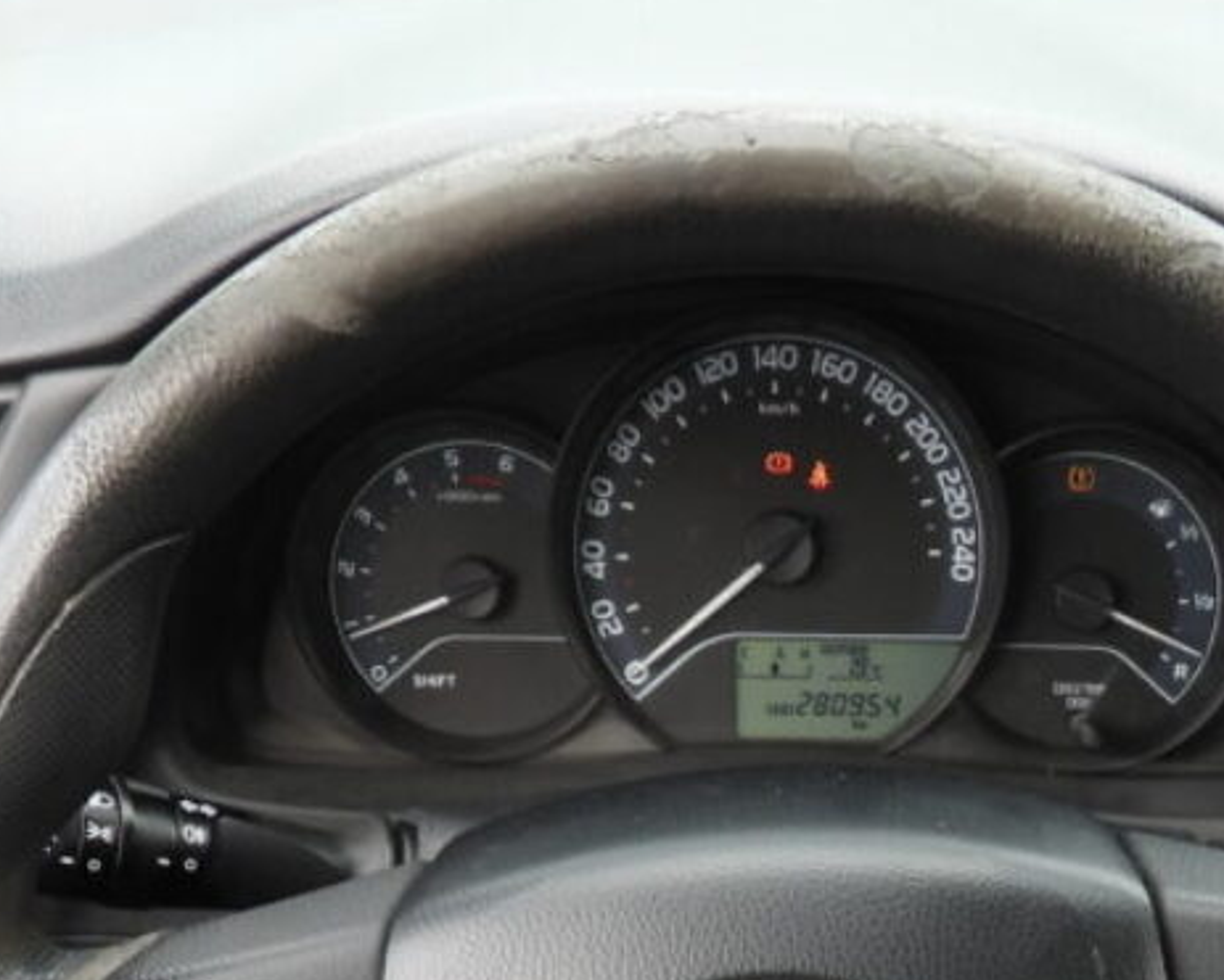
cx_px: 909
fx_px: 2610
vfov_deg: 19.2
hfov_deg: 26.1
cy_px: 1371
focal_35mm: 72
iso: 100
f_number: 2.8
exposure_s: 1/100
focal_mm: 4.3
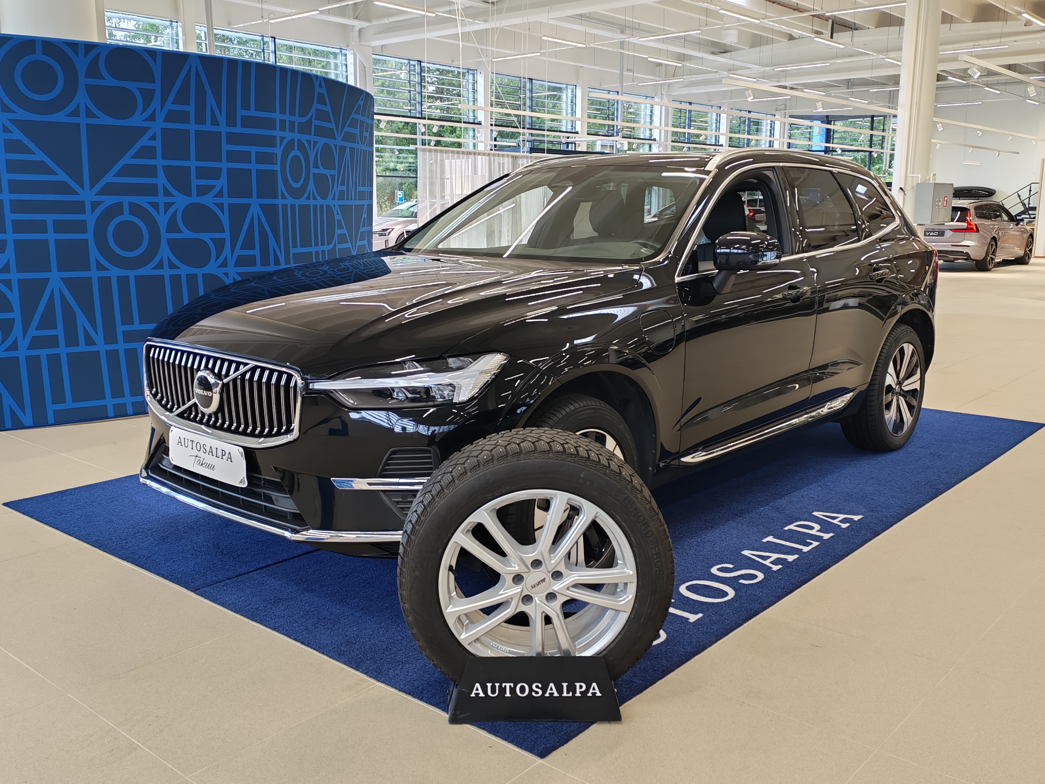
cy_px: 392
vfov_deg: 42.9
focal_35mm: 33
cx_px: 522
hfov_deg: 55.4
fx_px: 996
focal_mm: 6.12
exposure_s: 1/100
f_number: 1.9
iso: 226
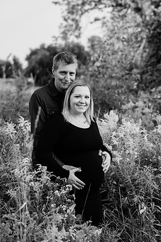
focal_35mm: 58
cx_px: 80
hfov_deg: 23.3
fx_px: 390
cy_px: 121
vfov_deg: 34.5
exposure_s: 1/640
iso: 200
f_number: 2.8
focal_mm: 58
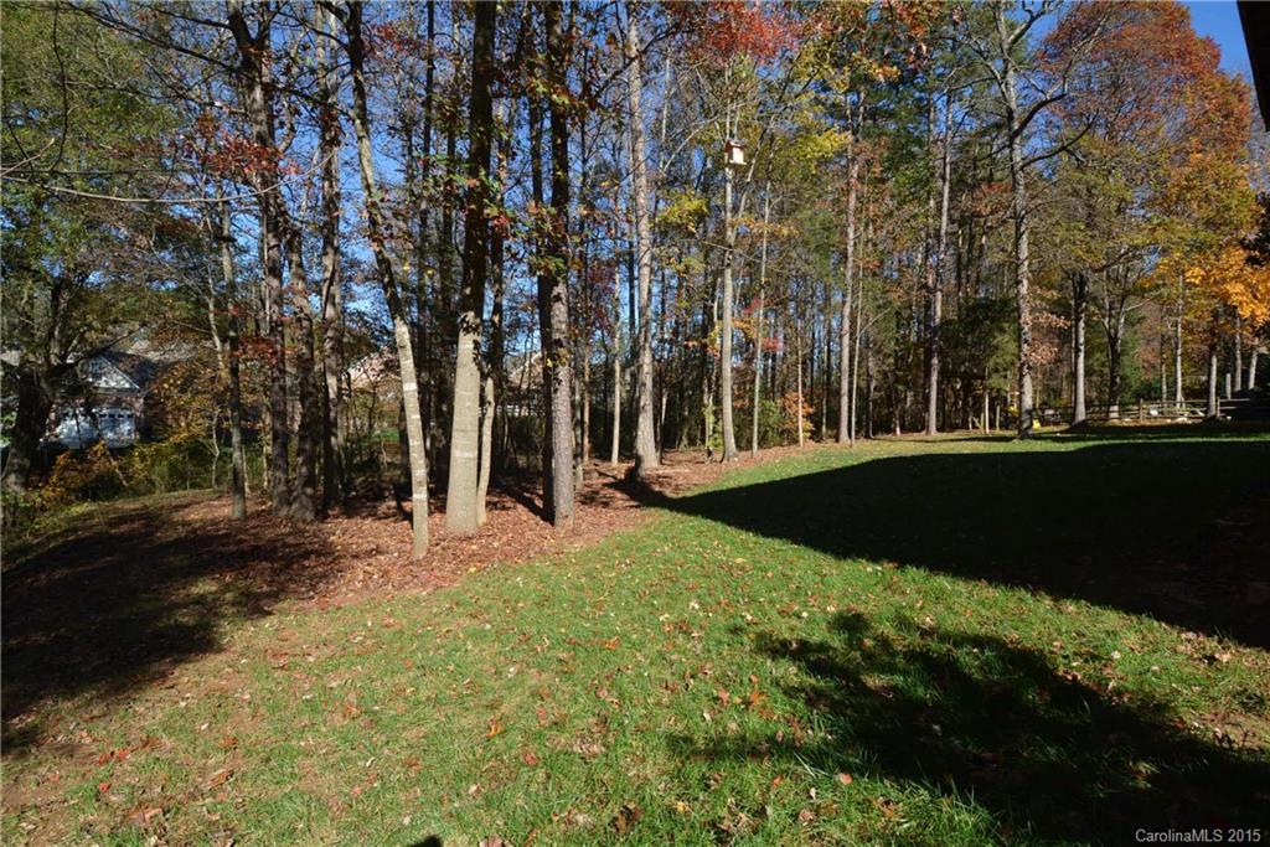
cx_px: 635
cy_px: 424
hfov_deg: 95.0
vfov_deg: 72.1
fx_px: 582
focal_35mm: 16
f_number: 8
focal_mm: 11
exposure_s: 1/250
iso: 200
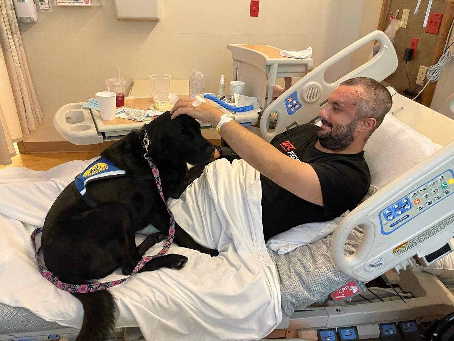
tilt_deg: -26.7
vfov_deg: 53.1
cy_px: 170
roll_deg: -0.2
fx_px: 341
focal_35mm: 26
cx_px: 227
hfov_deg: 67.3
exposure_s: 1/30
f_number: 1.6
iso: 640
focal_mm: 5.1
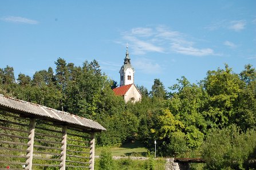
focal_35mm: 82
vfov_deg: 16.5
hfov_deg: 24.6
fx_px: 586
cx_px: 128
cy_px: 85
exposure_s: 1/250
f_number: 8
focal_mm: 55
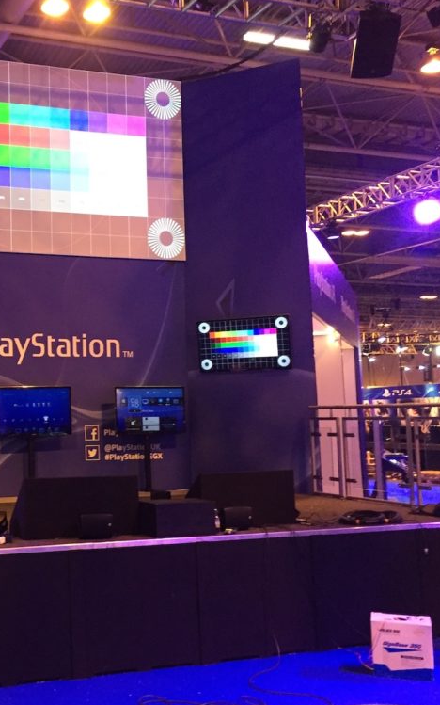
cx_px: 8
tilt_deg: +7.5
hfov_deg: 28.8
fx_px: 806
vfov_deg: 47.2
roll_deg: +0.0
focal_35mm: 42
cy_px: 358
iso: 250
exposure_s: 1/33
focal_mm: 4.15
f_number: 2.2
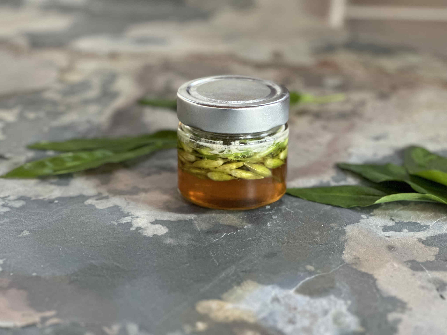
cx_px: 224
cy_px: 168
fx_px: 994
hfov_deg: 25.3
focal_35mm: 77
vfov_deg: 19.1
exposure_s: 1/20
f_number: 2.8
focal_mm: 9
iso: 400
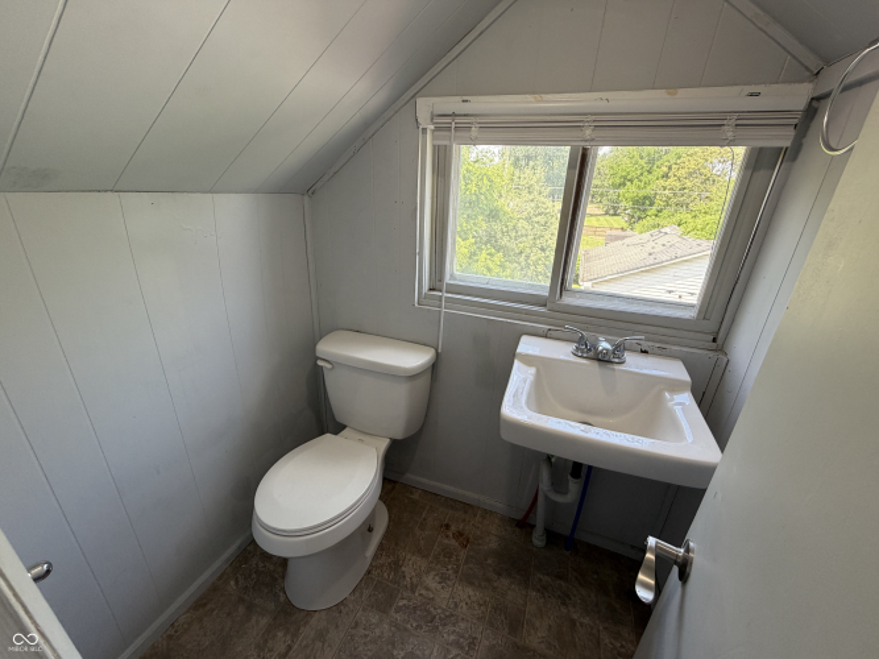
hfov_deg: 102.1
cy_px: 330
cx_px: 440
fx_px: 355
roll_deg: -1.9
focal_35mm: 14
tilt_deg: -22.9
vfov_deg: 85.7
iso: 100
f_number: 2.2
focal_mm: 2.22
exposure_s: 1/120
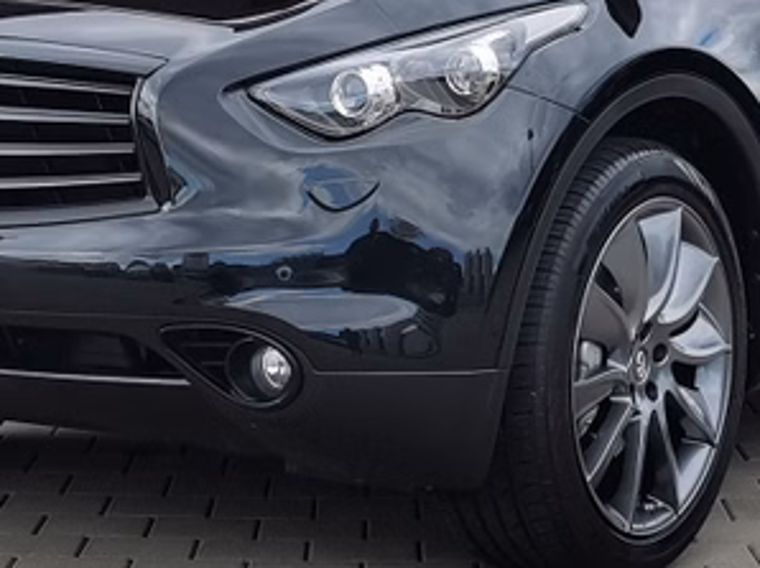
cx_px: 446
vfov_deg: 12.2
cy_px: 135
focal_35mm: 121
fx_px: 2654
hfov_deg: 16.3
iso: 50
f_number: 1.8
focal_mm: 5.58
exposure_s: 1/1312
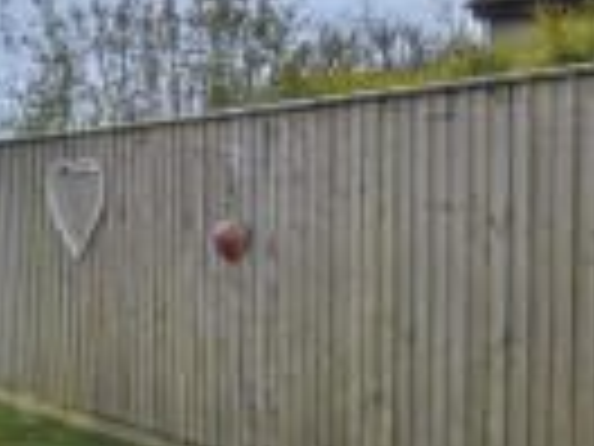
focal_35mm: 52
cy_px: 259
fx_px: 892
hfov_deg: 35.7
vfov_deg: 28.0
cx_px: 126
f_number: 4.5
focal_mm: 10
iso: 100
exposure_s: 1/640
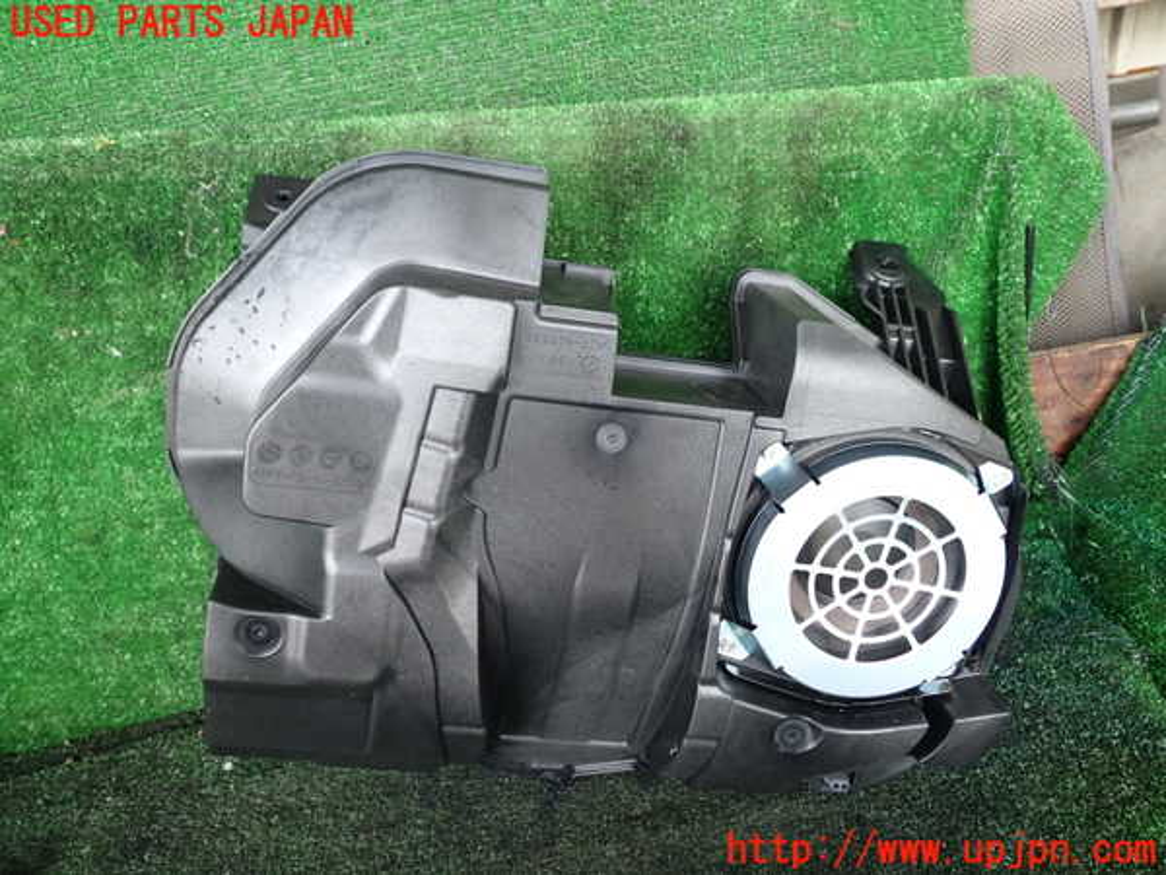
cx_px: 583
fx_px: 1011
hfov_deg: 60.0
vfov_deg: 46.8
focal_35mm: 30
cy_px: 438
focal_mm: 5.4
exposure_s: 1/40
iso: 200
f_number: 2.3
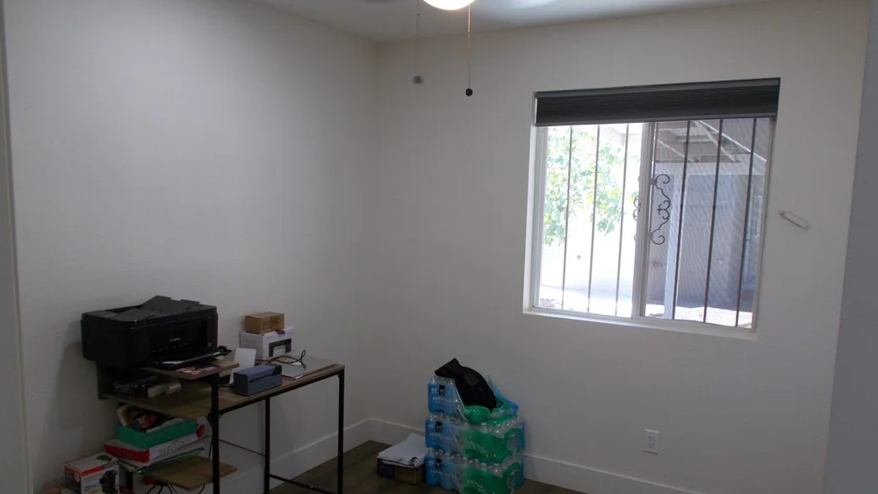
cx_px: 445
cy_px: 288
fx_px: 675
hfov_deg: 66.1
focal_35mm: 29
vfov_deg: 40.1
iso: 80
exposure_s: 1/30
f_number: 3.2
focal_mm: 4.6
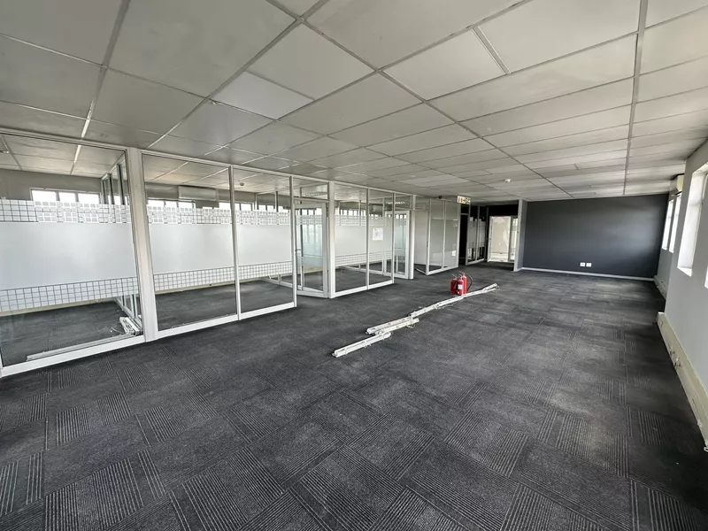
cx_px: 354
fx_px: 286
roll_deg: +0.1
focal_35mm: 14
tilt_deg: -8.1
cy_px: 266
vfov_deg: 85.7
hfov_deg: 102.1
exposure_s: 1/99
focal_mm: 2.22
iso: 100
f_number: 2.2
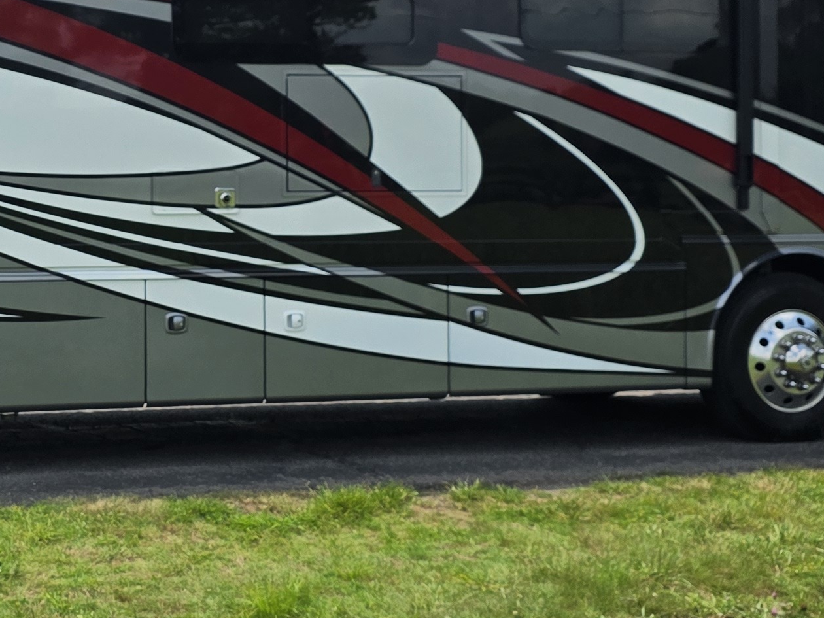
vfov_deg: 20.0
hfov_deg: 25.5
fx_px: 1738
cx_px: 27
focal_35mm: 73
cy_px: 148
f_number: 1.7
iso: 80
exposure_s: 1/5958
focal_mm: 6.3
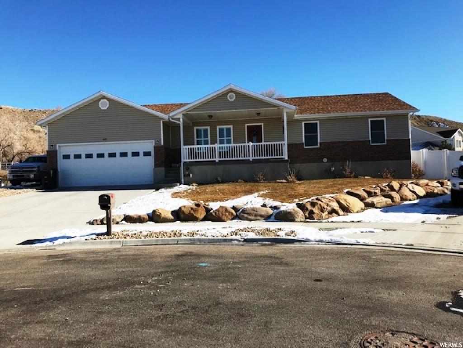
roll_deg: +2.1
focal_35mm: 28
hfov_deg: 63.4
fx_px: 375
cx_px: 232
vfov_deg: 49.7
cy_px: 174
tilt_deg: +0.8
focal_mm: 3.99
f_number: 1.8
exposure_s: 1/2817
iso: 20
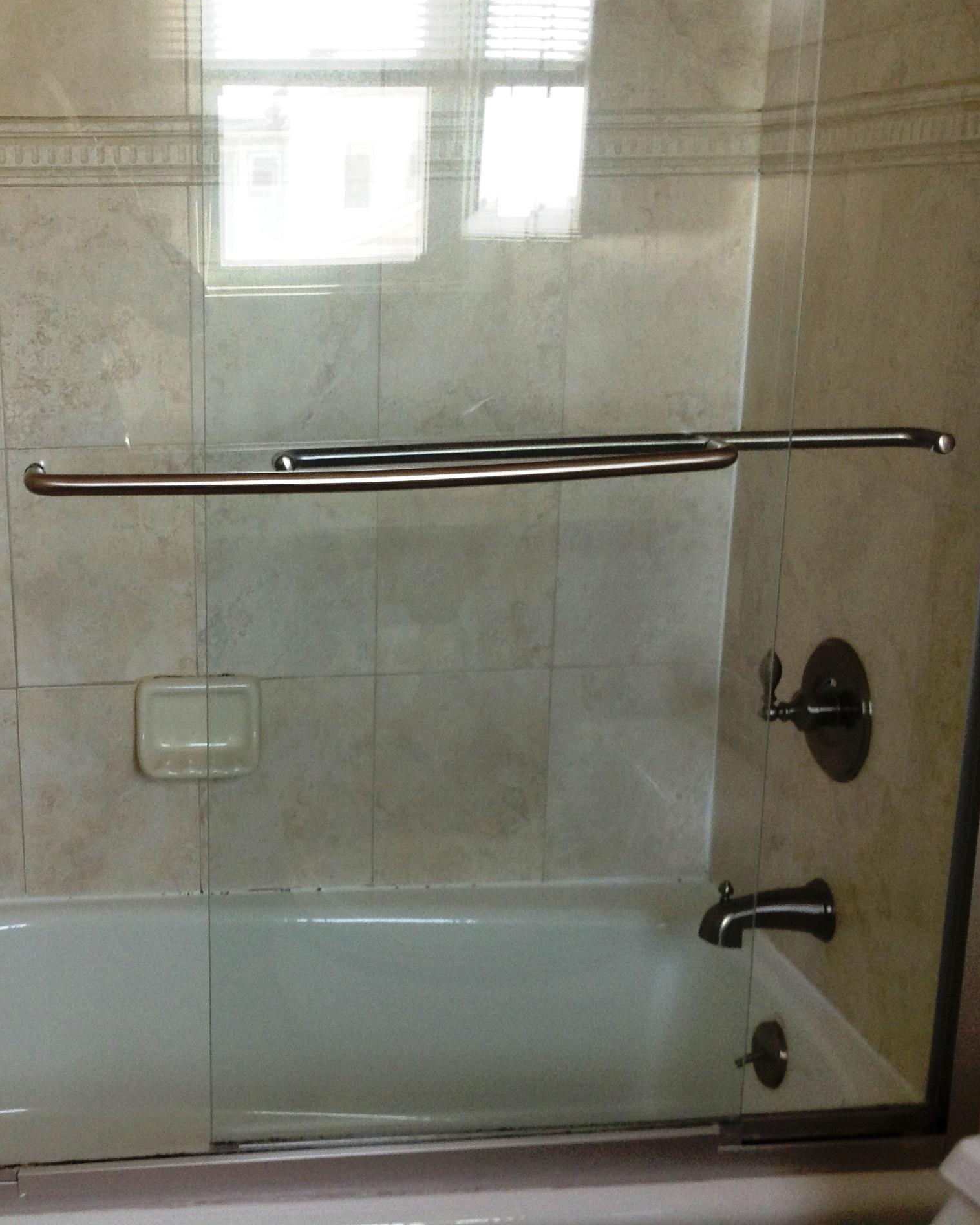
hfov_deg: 33.3
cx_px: 217
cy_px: 600
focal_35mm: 44
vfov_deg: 42.0
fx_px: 1595
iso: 50
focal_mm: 3.3
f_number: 2.4
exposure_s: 1/24
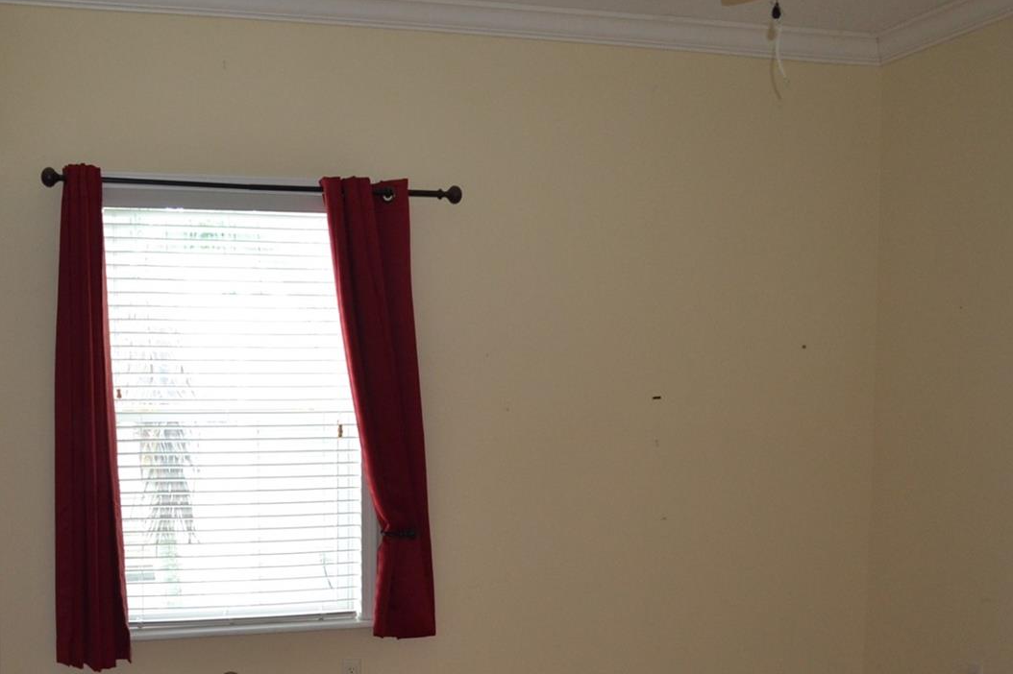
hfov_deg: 47.0
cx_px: 383
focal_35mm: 41
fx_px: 1153
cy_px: 433
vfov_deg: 32.4
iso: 1000
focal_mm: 18
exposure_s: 1/60
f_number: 3.5
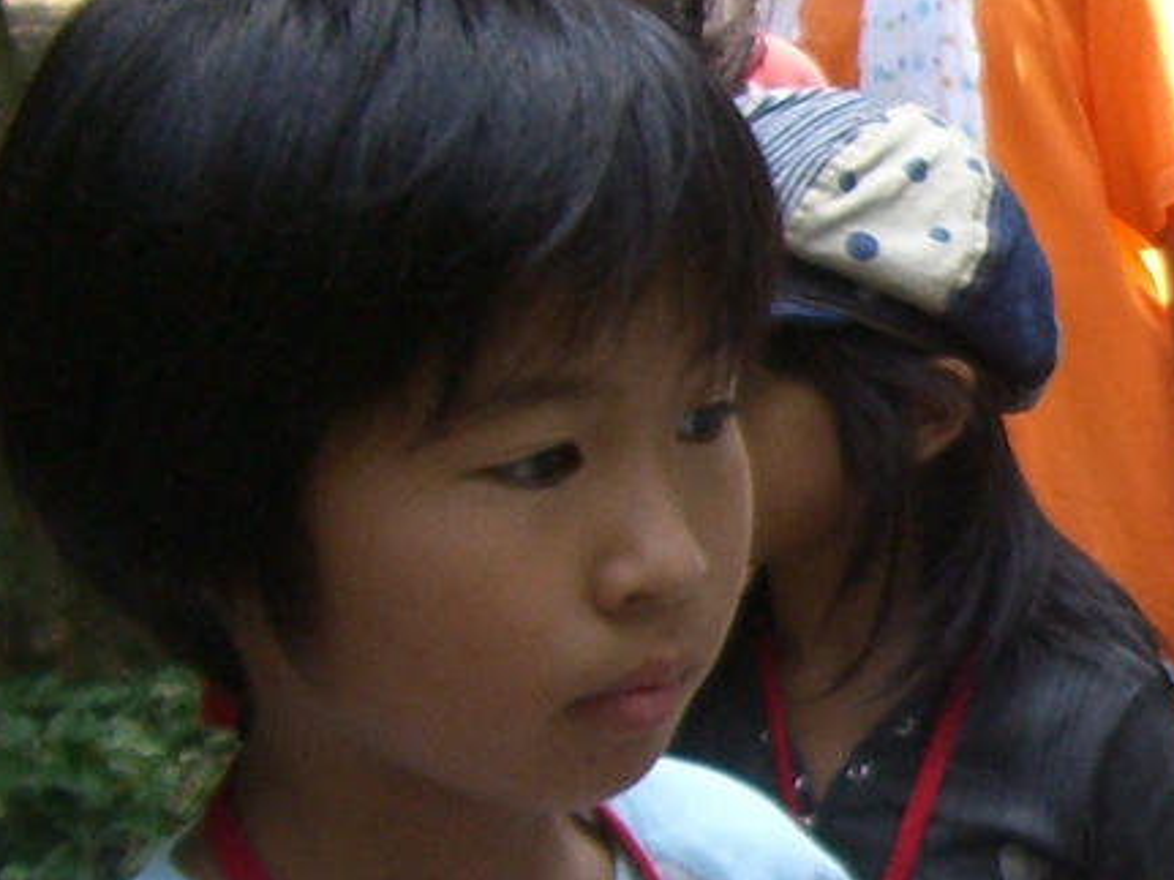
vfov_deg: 10.5
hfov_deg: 13.1
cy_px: 643
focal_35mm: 141
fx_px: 4781
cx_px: 1860
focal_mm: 6.2
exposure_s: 1/250
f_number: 2.7
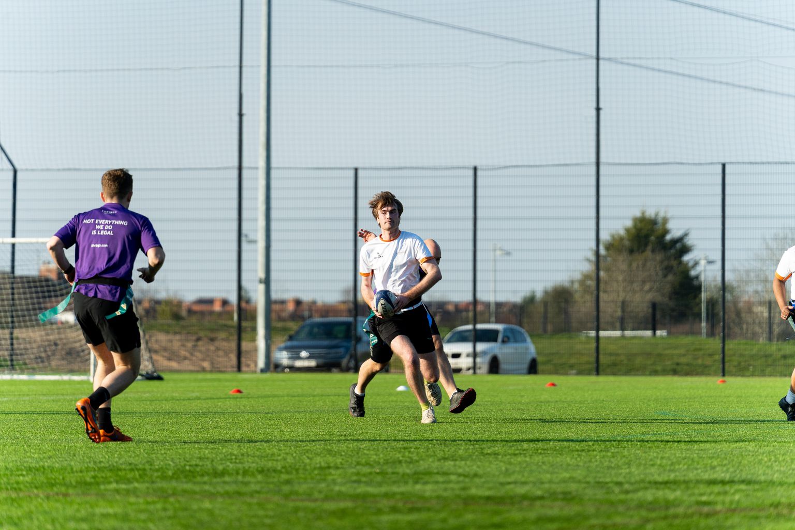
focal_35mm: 180
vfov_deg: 7.6
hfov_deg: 11.4
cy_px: 265
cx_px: 398
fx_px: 3975
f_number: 3.5
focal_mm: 180
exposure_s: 1/4000
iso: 500
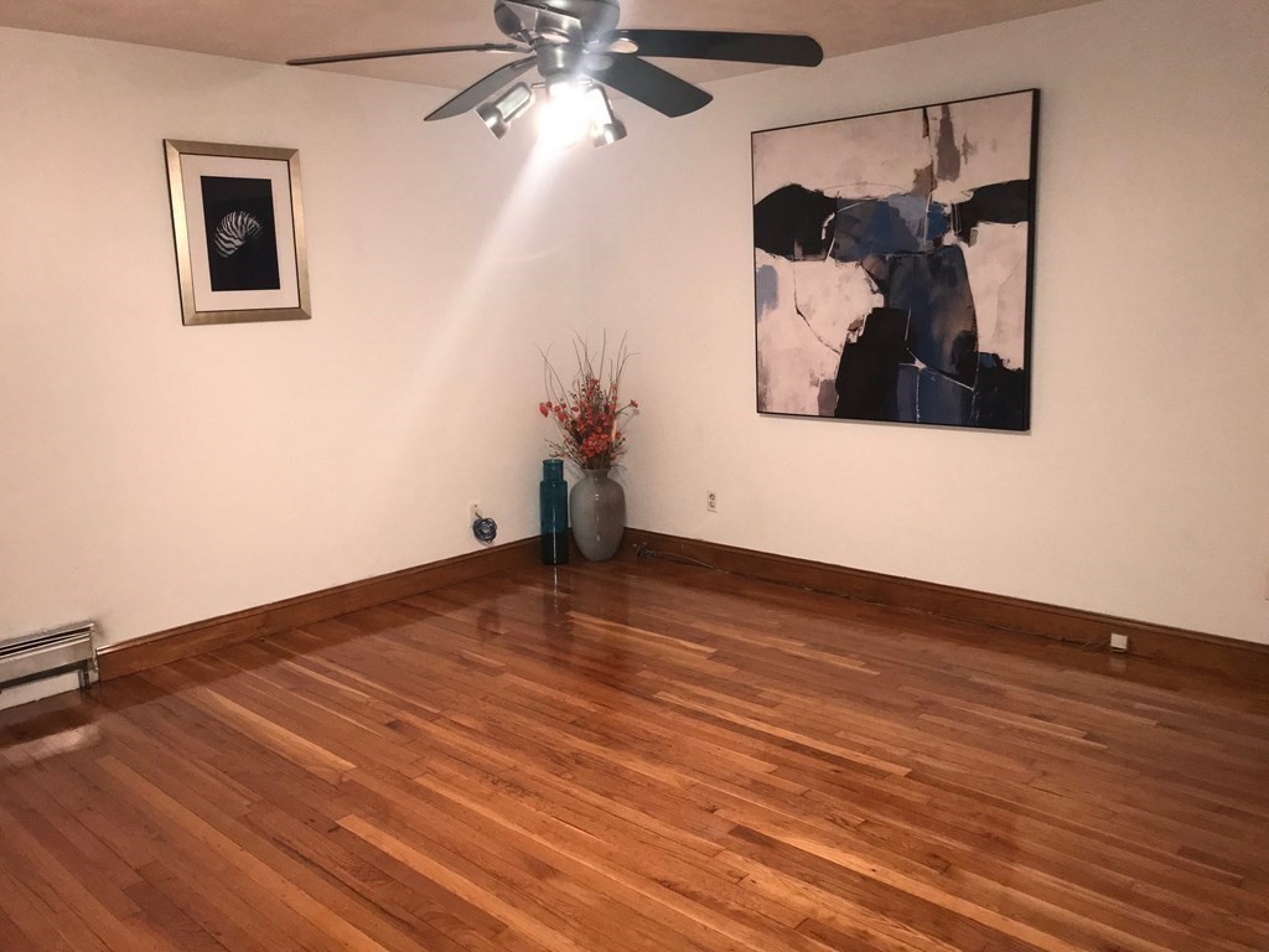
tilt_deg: -10.8
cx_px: 634
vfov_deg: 49.7
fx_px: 1026
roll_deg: +1.0
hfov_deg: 63.4
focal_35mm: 28
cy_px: 476
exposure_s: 1/30
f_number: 1.8
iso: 100
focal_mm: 3.99
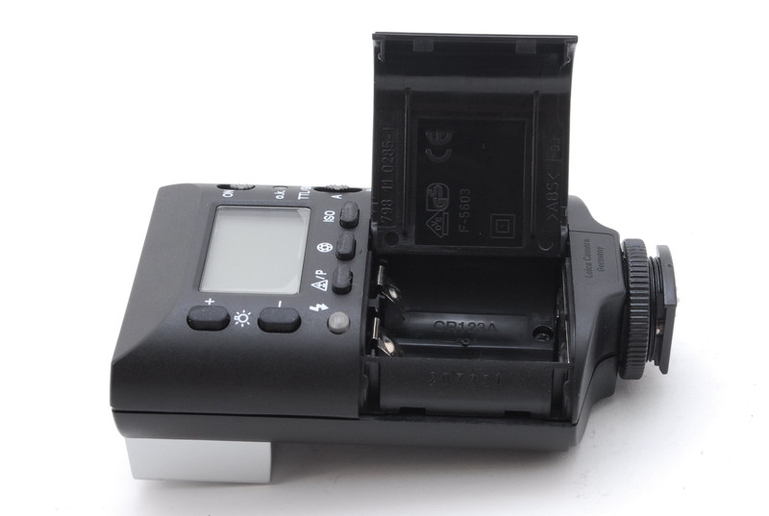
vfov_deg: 16.6
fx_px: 1766
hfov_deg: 24.6
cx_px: 384
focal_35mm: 82
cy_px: 258
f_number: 18
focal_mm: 55
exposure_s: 1/100
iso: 400
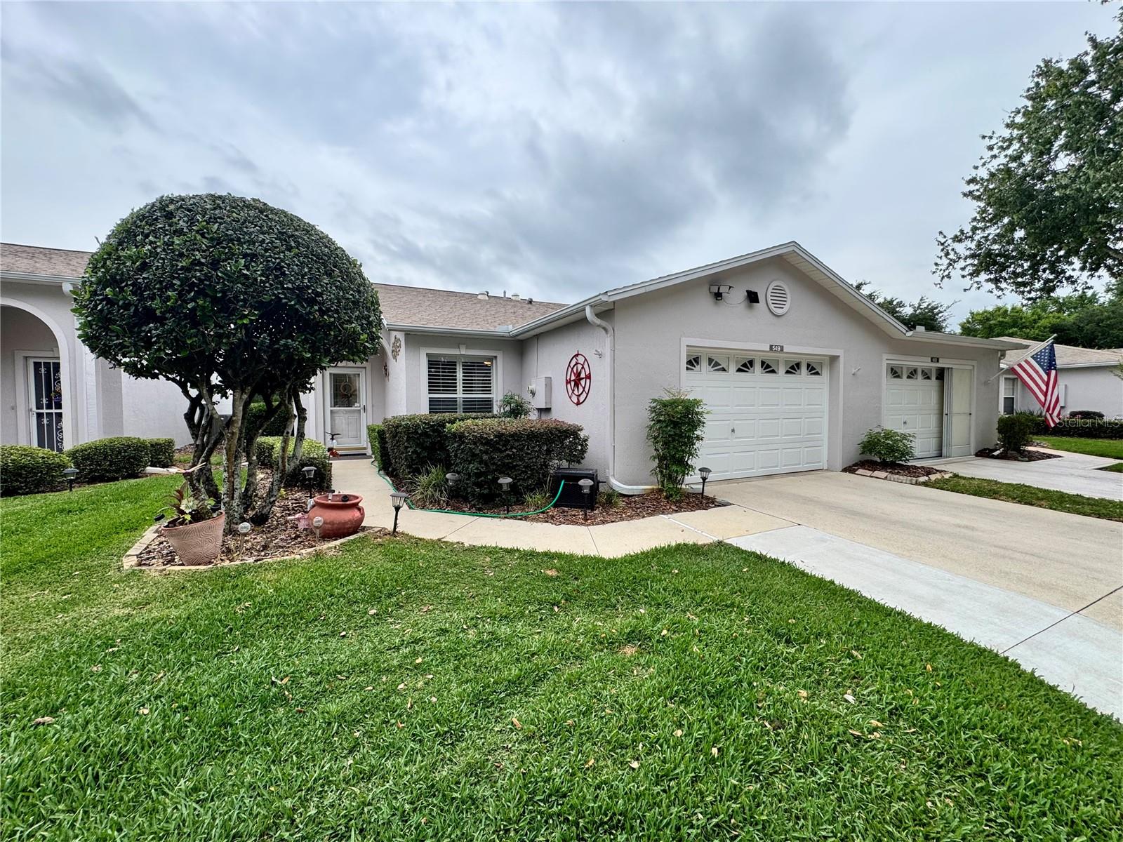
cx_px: 562
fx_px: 454
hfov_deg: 102.1
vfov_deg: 85.7
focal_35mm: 14
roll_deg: -0.1
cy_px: 421
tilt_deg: -2.5
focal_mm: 2.22
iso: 40
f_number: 2.2
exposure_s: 1/337
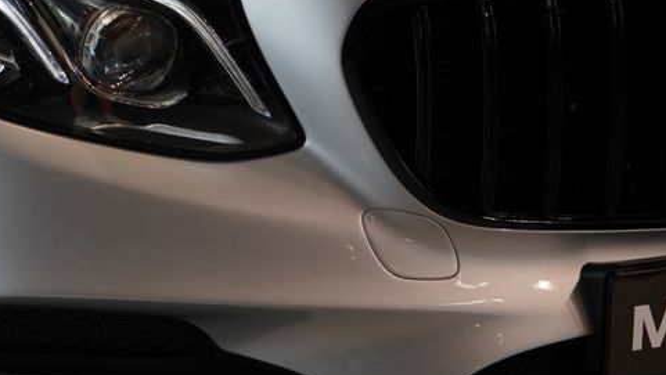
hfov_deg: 13.7
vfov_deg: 7.8
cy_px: 2
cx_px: 73
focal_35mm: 156
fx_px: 2756
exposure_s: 1/80
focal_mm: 70
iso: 400
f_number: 5.6
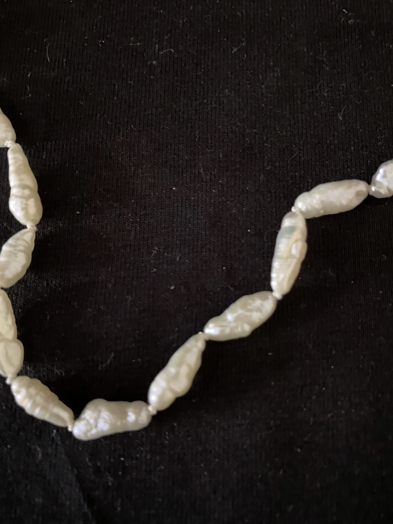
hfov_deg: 53.1
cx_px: 196
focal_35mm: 26
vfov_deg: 67.3
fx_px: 394
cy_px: 262
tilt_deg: -78.0
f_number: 1.8
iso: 1600
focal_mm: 4.25
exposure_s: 1/17
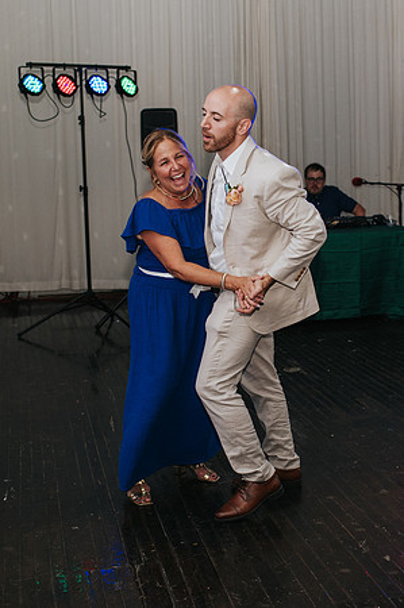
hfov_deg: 25.6
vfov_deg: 37.8
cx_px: 248
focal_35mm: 53
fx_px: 887
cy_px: 304
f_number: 2.8
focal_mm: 35
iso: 1000
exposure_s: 1/200
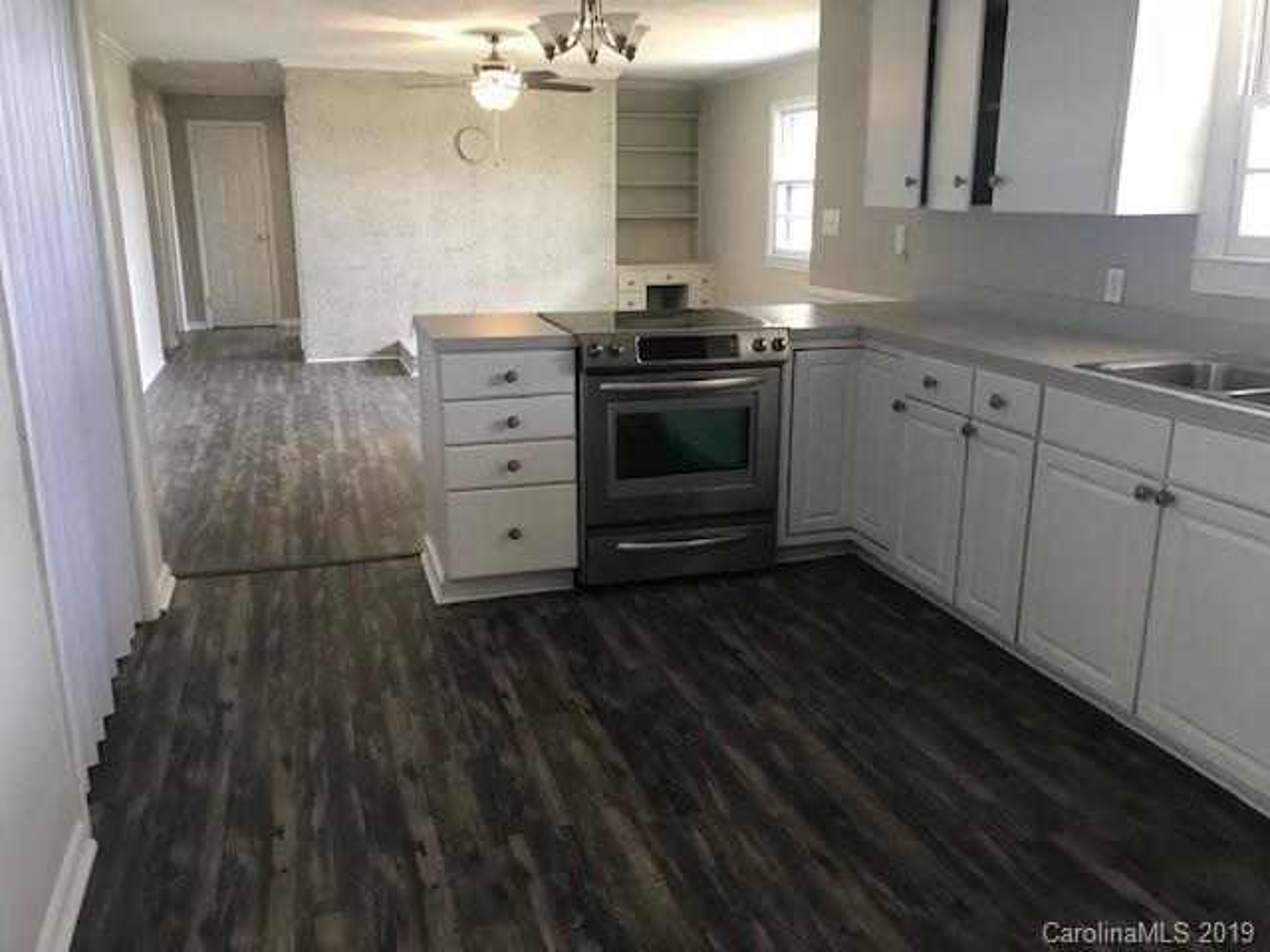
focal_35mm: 28
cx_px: 635
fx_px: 1027
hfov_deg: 63.4
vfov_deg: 49.7
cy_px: 476
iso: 40
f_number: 1.8
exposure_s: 1/15
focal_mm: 3.99
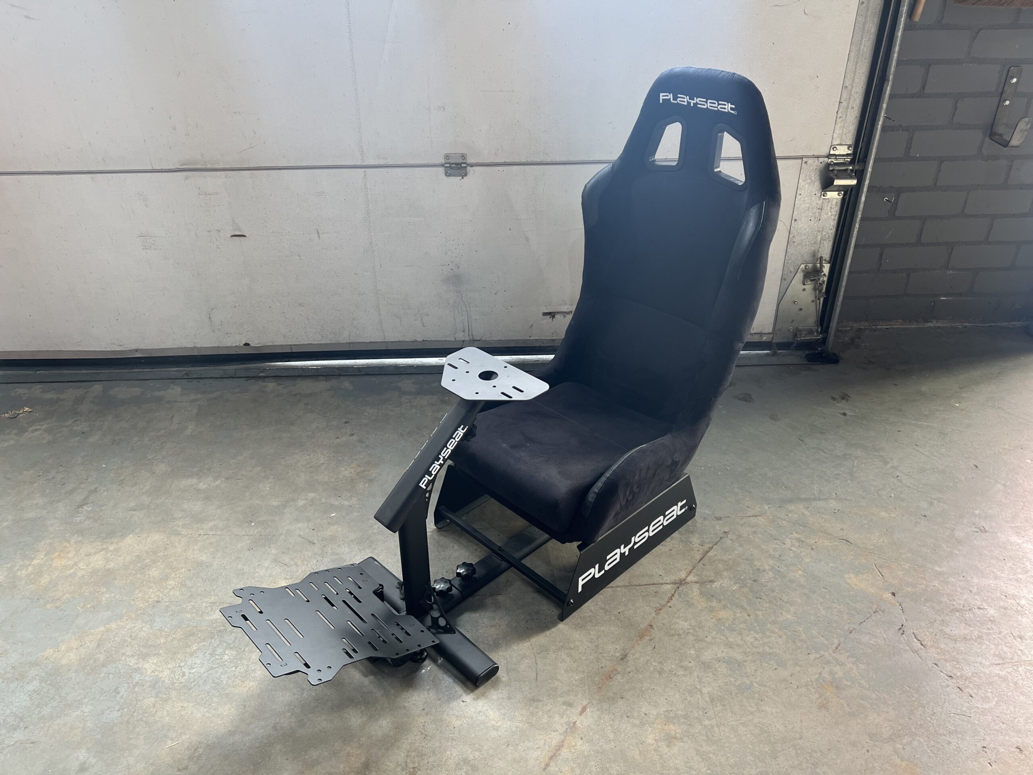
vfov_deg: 53.1
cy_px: 388
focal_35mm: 26
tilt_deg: -32.2
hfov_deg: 67.3
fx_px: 776
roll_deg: +1.8
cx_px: 516
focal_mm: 5.7
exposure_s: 1/100
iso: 100
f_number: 1.5
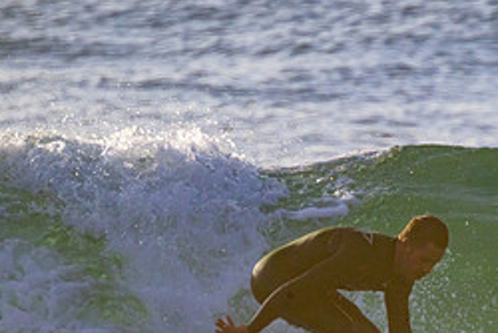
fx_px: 25675
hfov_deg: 1.1
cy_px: 376
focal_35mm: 1855
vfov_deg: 0.7
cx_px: 484
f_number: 11
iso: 720
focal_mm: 800
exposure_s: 1/1600
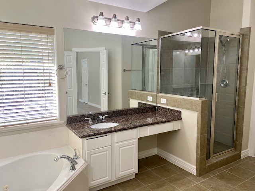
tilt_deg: -5.8
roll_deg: -0.2
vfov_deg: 53.1
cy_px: 96
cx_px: 128
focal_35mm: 26
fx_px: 192
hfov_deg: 67.3
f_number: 1.8
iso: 40
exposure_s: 1/120
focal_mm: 4.25
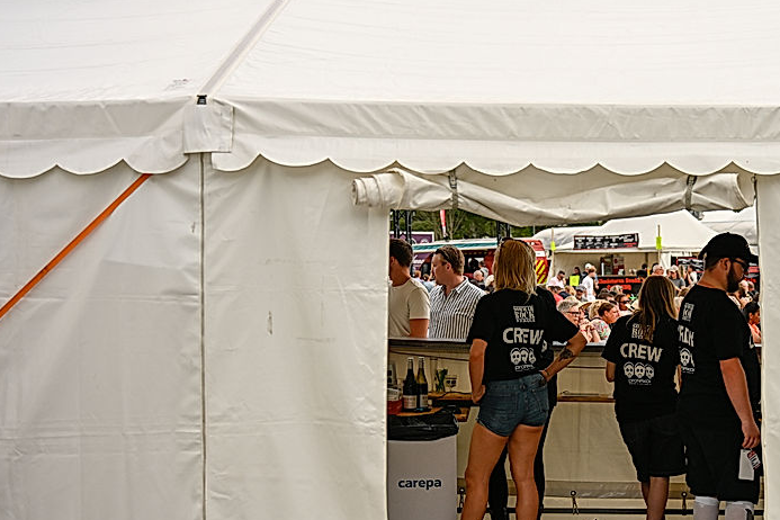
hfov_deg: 28.1
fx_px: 1538
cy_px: 284
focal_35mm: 71
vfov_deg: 19.2
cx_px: 581
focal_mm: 41
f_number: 2.8
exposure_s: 1/2000
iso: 160
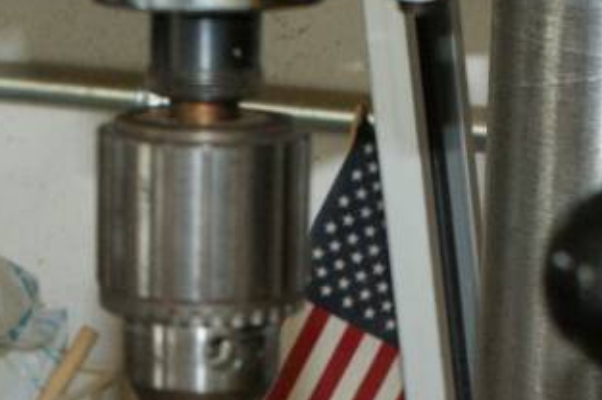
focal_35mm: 168
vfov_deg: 8.0
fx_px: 2800
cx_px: 273
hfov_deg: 12.3
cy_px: 617
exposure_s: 1/60
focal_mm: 35
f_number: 5.6
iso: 400
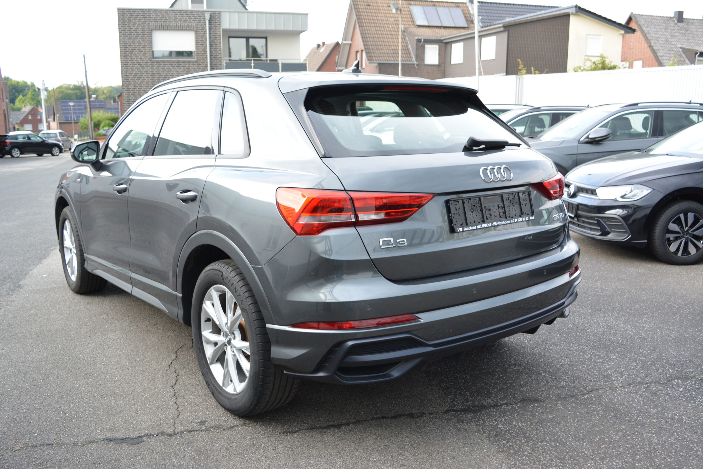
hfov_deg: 57.2
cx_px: 352
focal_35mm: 33
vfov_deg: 40.0
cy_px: 234
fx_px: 644
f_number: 5
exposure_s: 1/100
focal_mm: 22
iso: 320
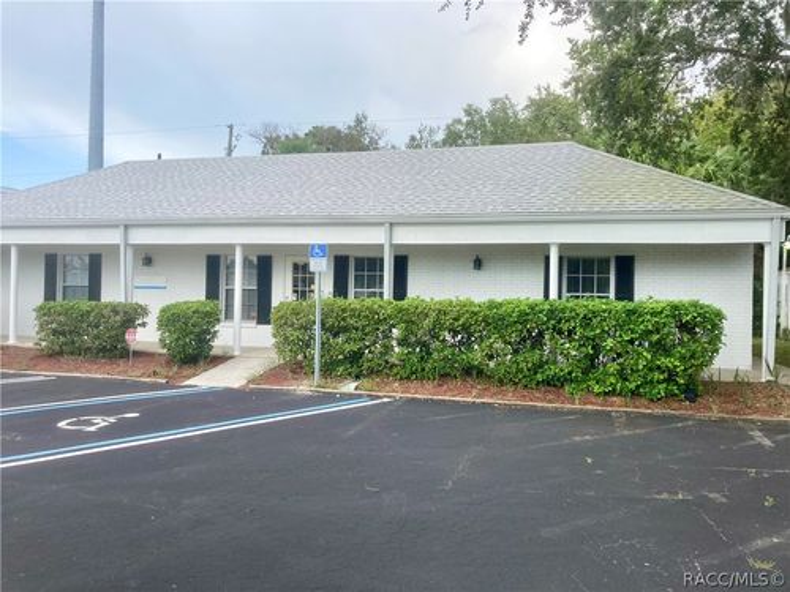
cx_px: 395
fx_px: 639
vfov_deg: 49.7
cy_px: 296
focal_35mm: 28
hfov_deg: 63.4
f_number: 1.8
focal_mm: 3.99
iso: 20
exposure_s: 1/475
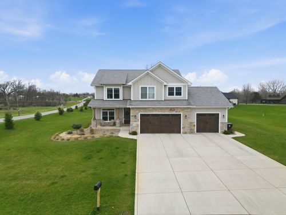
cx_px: 143
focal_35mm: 24
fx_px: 198
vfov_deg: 56.8
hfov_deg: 71.6
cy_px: 108
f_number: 1.7
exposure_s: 1/1250
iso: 110
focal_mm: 6.7
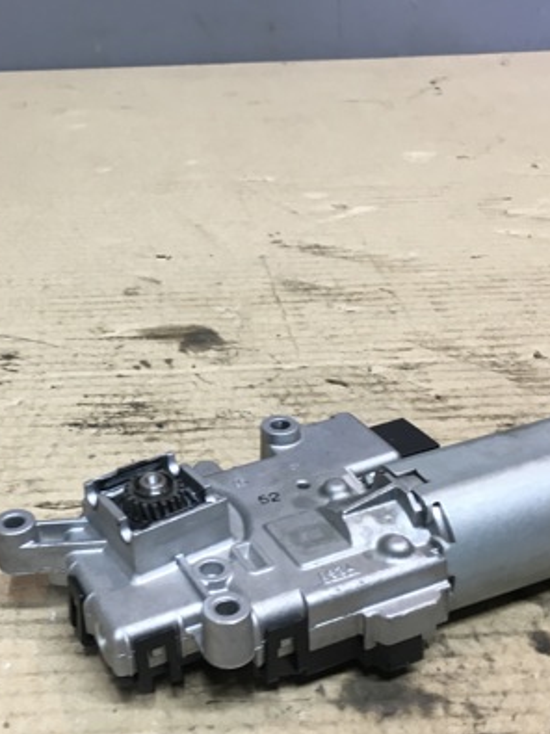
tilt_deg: -32.7
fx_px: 996
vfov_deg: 40.4
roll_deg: +0.7
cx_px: 151
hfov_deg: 30.4
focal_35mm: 47
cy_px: 393
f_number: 2.2
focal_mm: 4.15
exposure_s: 1/33
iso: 64
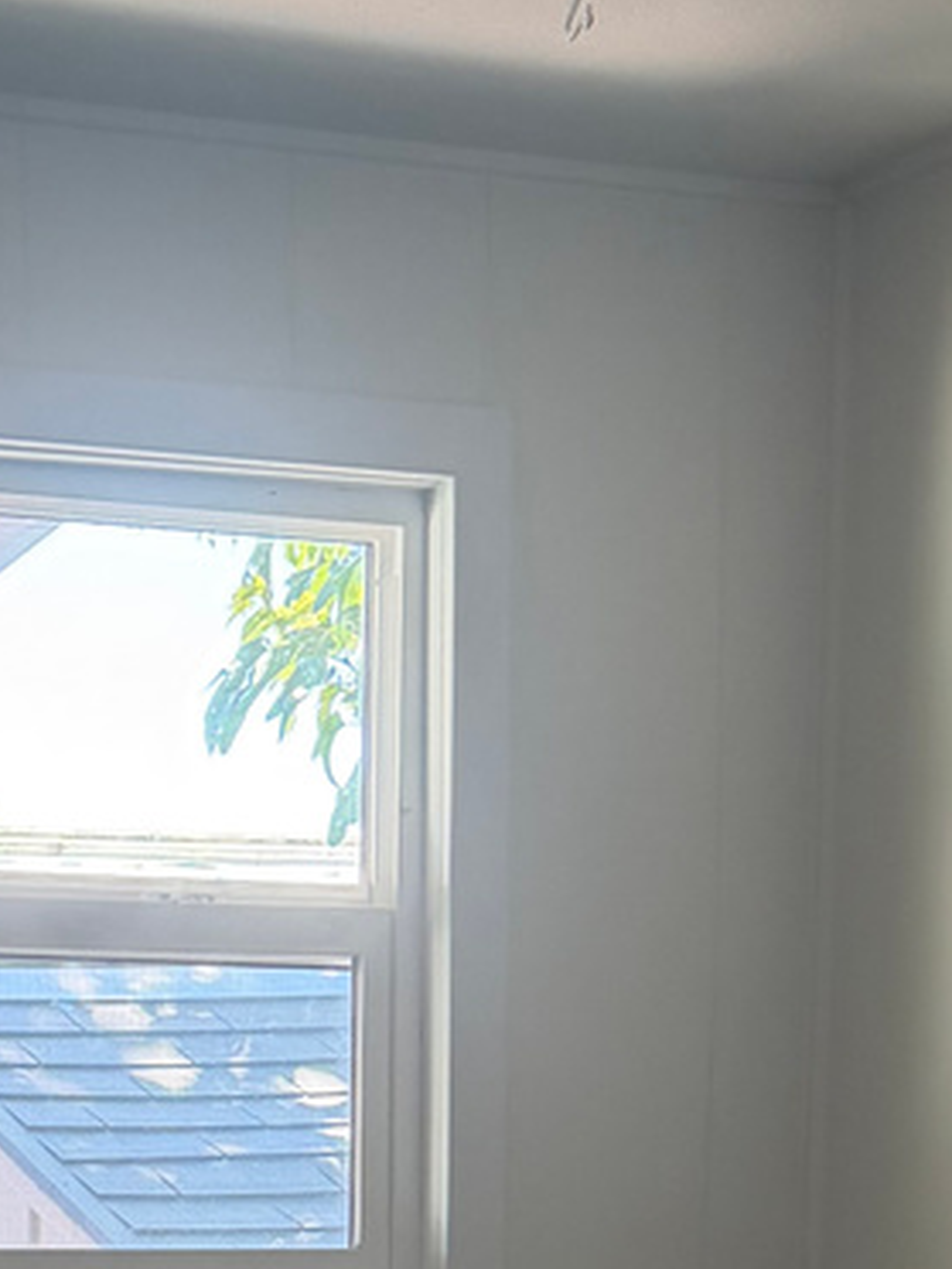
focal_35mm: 99
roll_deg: -0.1
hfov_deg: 14.8
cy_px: 1849
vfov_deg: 17.9
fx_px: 3630
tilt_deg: -9.3
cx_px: 113
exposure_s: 1/93
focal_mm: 6.76
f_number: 1.78
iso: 200
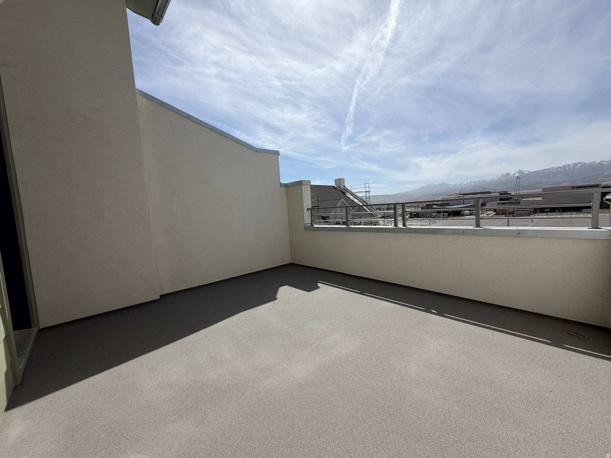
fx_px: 247
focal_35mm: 14
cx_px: 306
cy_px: 229
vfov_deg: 85.7
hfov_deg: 102.1
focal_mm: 2.22
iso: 20
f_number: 2.2
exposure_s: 1/1497
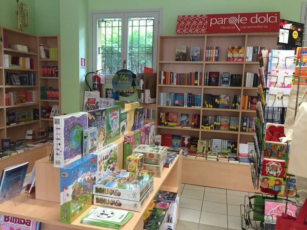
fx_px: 257
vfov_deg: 48.3
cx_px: 154
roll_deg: -2.9
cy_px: 115
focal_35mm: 29
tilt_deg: -6.1
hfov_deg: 61.6
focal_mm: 4.15
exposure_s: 1/33
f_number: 2.2
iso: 125
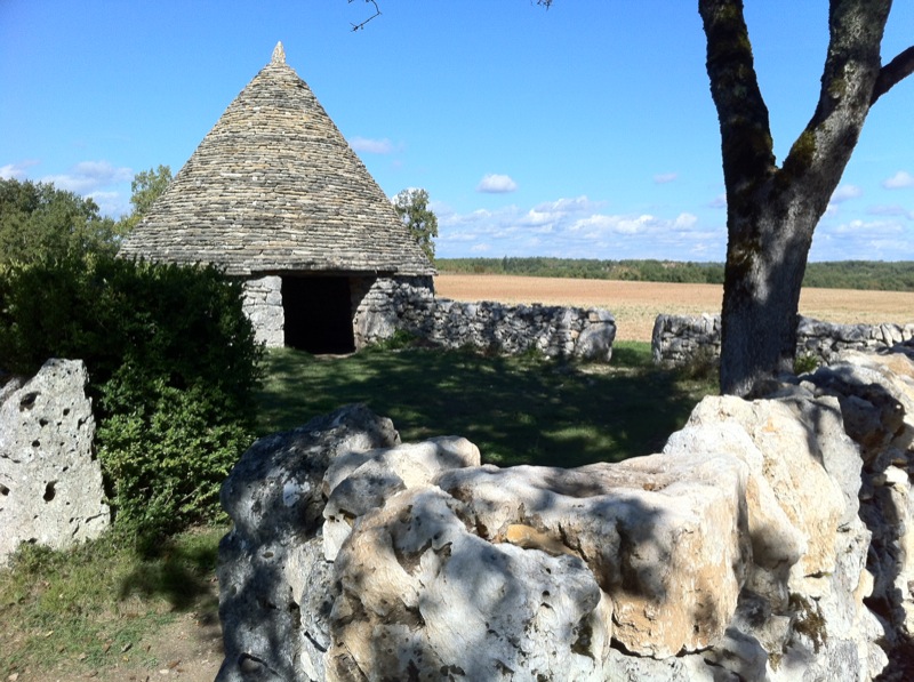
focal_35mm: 35
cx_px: 457
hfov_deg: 52.7
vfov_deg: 40.6
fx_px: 922
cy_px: 341
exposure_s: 1/1508
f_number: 2.8
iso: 80
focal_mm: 3.85
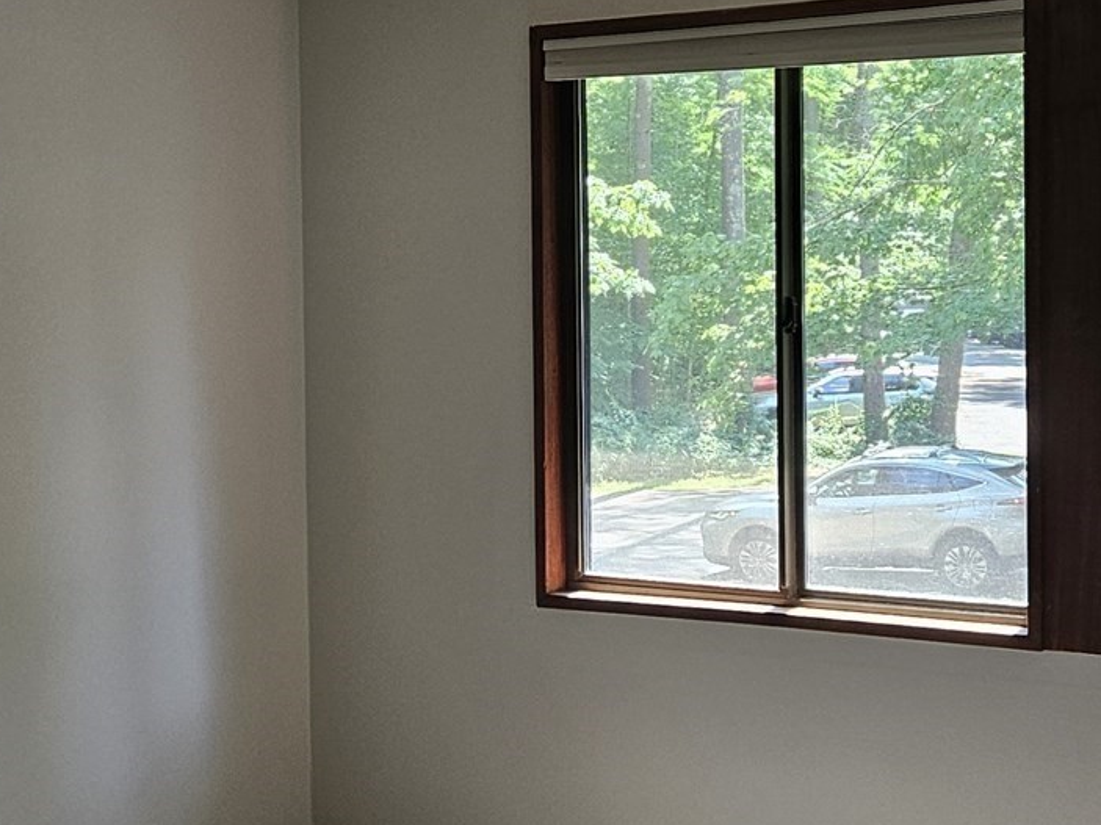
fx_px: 2131
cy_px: 330
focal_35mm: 67
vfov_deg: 21.9
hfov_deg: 29.0
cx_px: 578
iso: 125
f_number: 1.8
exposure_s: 1/120
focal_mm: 5.4
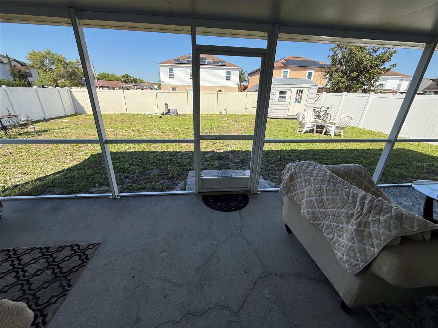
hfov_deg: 102.1
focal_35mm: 14
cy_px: 164
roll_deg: -1.7
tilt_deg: -21.4
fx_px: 177
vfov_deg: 85.7
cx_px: 219
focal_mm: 2.22
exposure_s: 1/901
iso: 64
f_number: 2.2
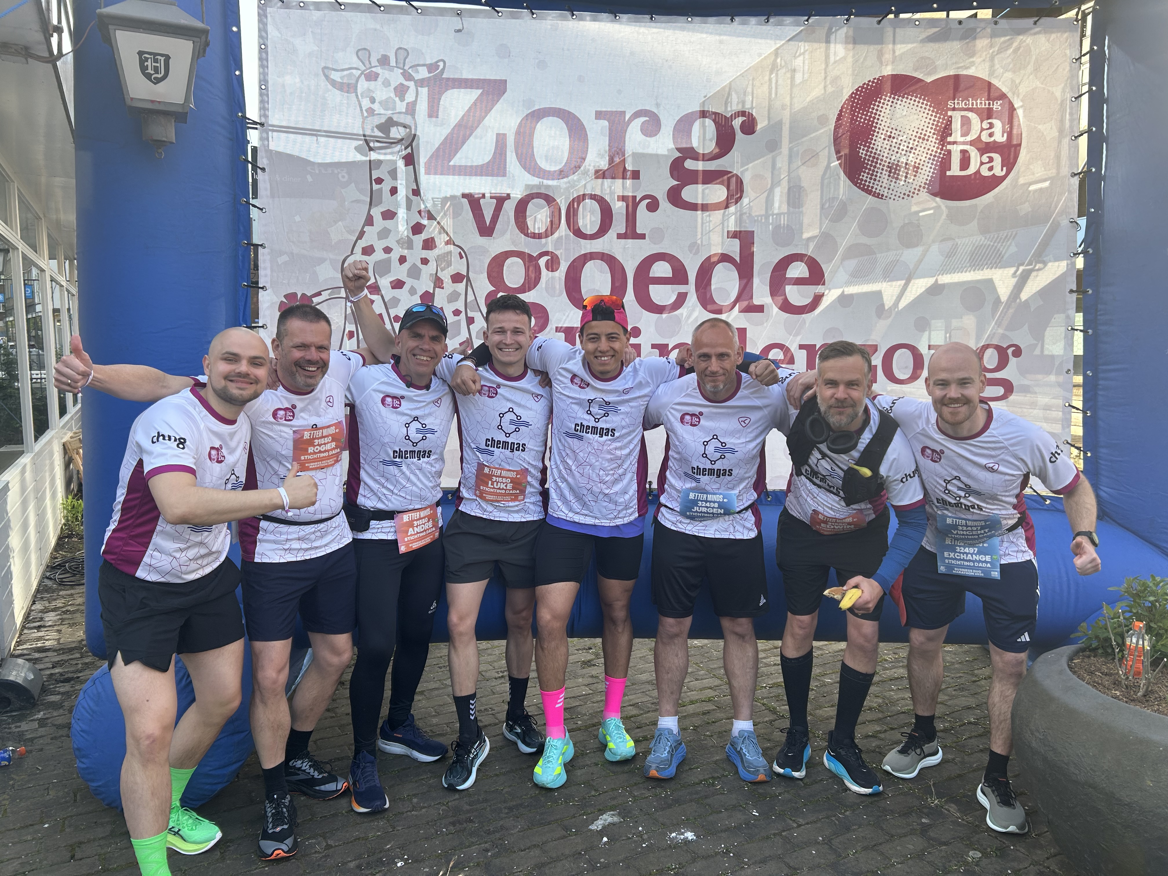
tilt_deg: -5.6
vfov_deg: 53.1
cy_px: 438
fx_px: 877
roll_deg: -0.2
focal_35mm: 26
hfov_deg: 67.3
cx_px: 584
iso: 50
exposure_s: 1/563
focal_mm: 5.7
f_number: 1.5
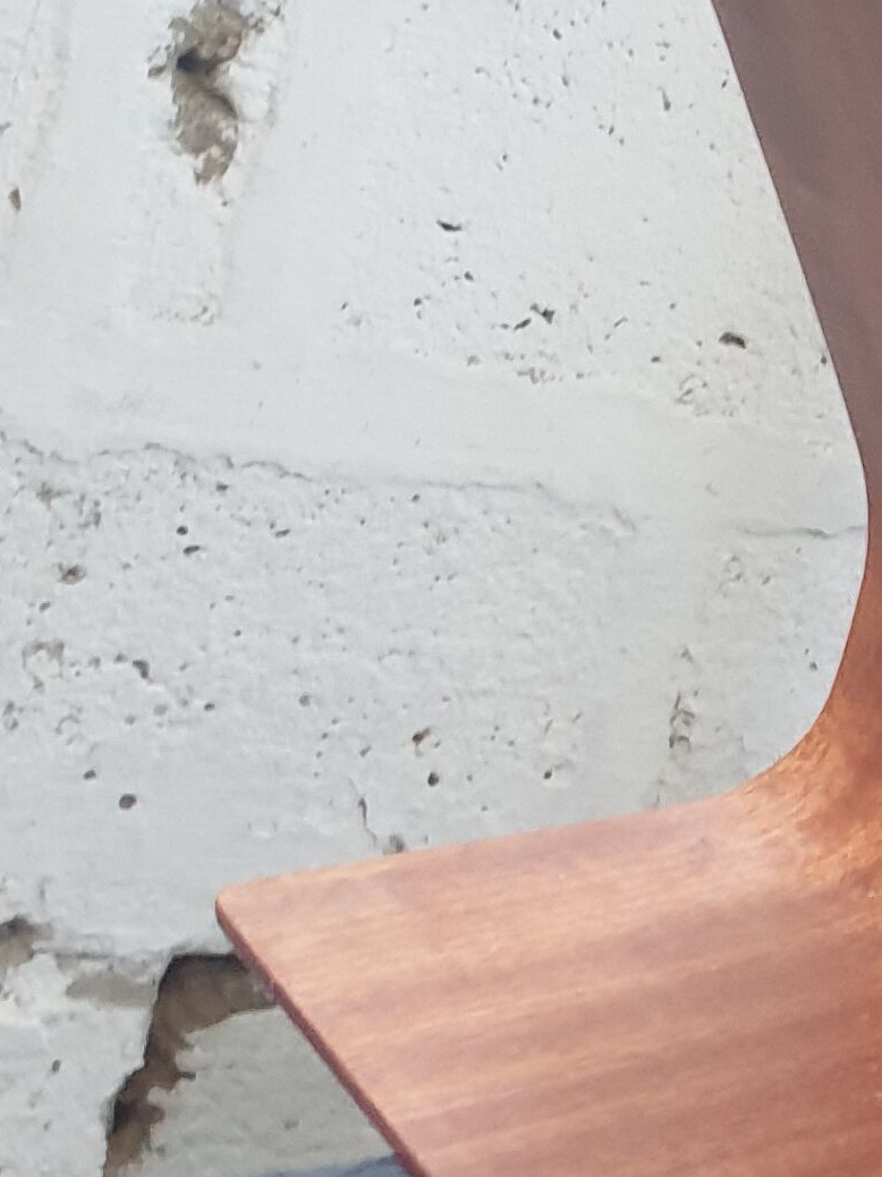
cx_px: 1283
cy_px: 727
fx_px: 3433
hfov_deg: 13.8
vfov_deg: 19.4
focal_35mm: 101
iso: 250
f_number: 1.5
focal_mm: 4.3
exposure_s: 1/16
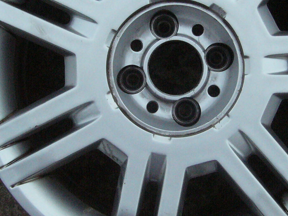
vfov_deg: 20.6
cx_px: 178
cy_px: 67
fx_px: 591
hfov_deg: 27.3
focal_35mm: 71
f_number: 5.6
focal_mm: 5.8
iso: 400
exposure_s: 1/320
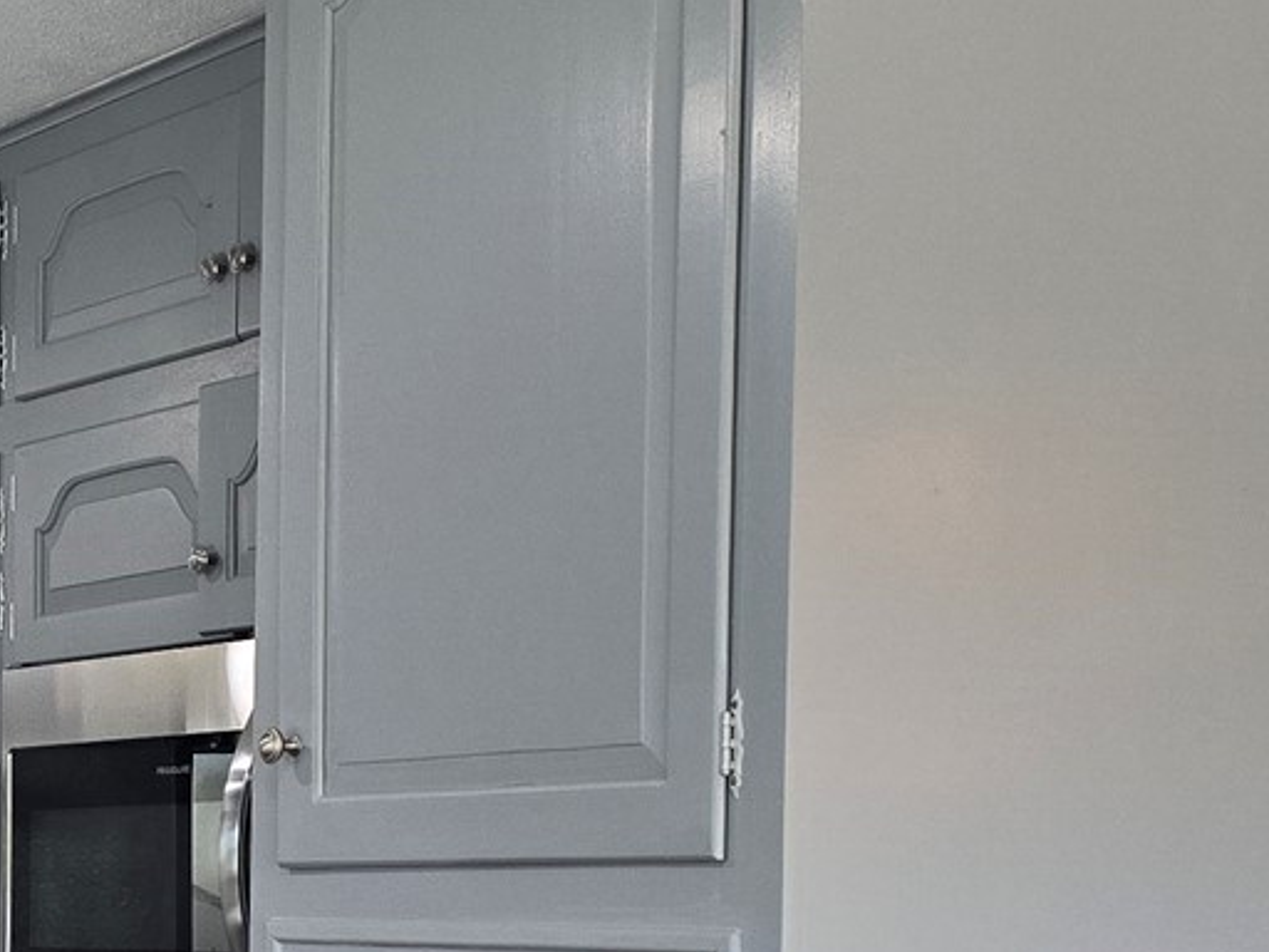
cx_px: -255
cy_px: 1026
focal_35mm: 92
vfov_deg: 15.7
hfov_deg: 20.0
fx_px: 3373
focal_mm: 6.3
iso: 200
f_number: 1.7
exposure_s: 1/120
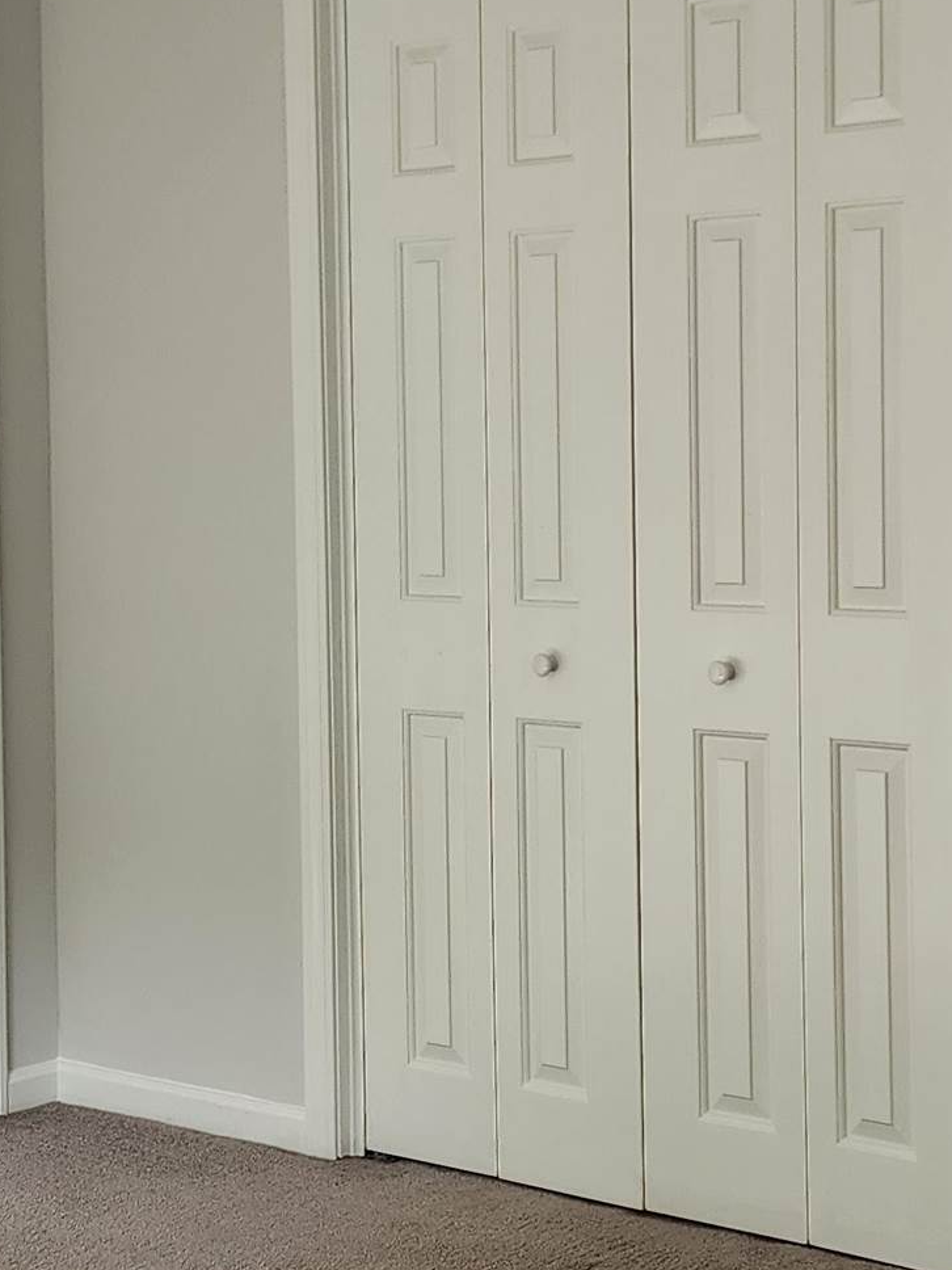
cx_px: 570
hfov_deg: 20.1
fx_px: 2677
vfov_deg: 26.7
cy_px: 610
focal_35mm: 73
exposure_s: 1/180
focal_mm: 6.4
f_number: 1.8
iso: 125
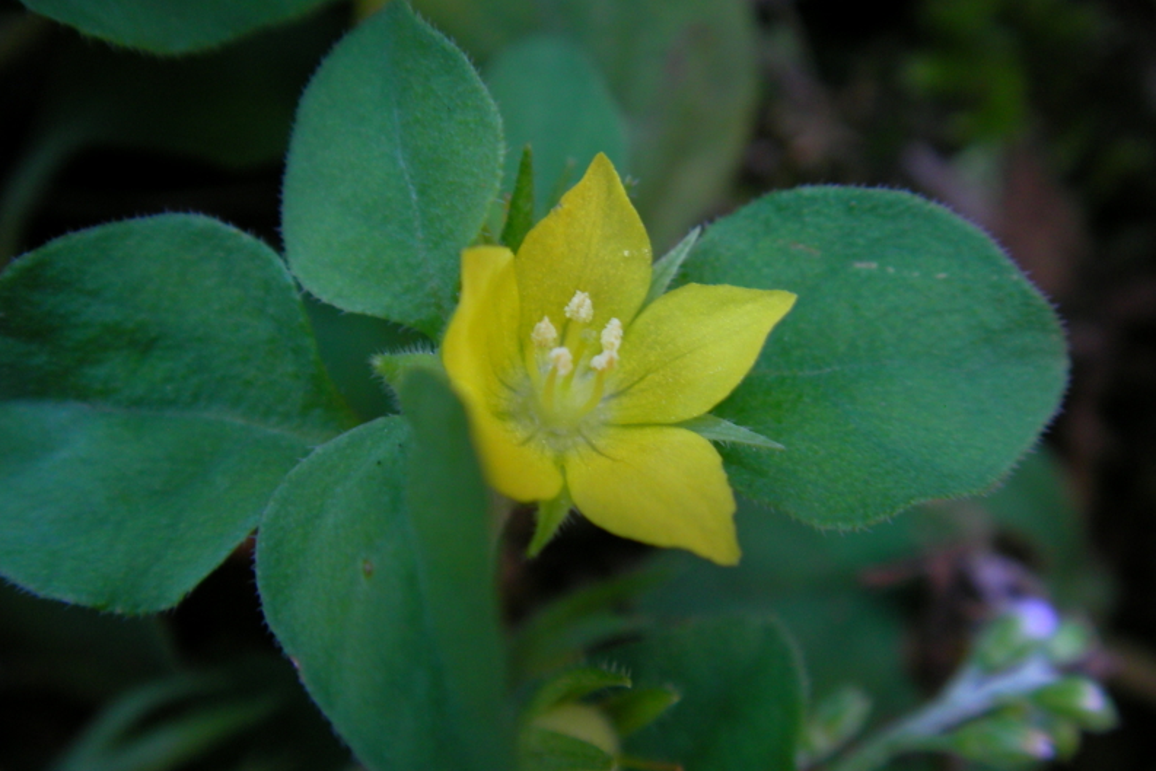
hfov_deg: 45.4
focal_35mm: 43
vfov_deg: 31.2
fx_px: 1381
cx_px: 579
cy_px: 415
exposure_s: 1/34.2
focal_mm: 6.3
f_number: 3.5
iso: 50
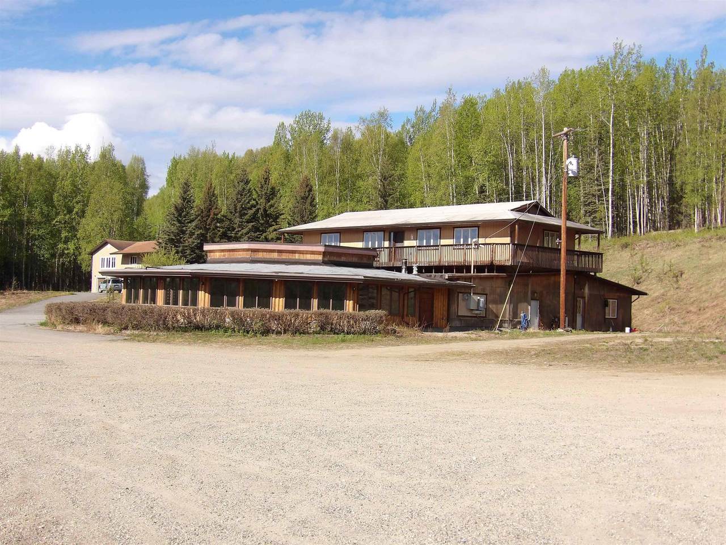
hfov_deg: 41.2
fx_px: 965
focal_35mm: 46
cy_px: 272
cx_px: 363
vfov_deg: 31.5
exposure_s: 1/699
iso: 100
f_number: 3.8
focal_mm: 8.2
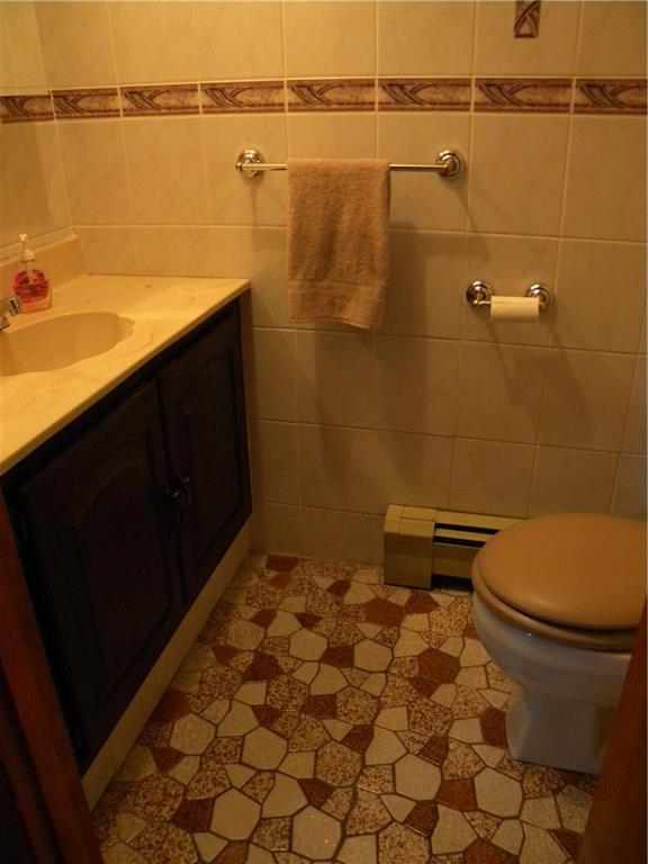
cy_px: 432
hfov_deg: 49.7
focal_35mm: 28
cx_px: 324
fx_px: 699
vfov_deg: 63.4
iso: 400
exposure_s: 1/24.5
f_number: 3.5
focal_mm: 5
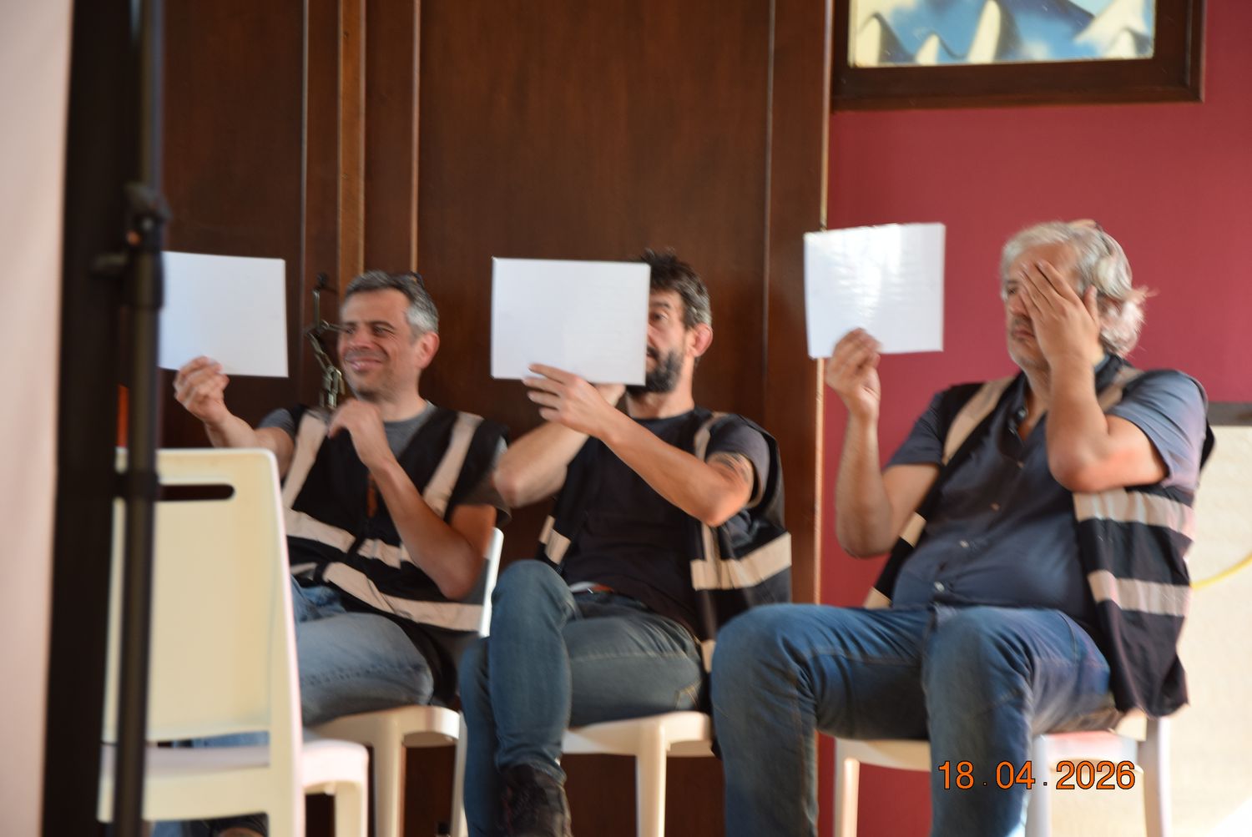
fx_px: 4177
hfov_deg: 17.0
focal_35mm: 120
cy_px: 418
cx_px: 626
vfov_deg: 11.4
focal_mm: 80
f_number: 5.3
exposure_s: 1/20
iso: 400
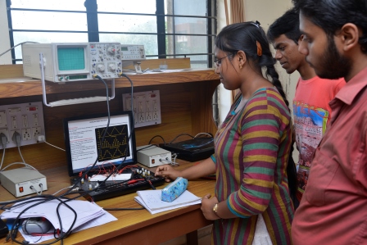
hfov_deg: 50.7
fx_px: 387
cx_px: 184
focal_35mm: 38
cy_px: 122
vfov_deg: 35.1
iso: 320
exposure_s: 1/125
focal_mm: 38
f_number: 6.3
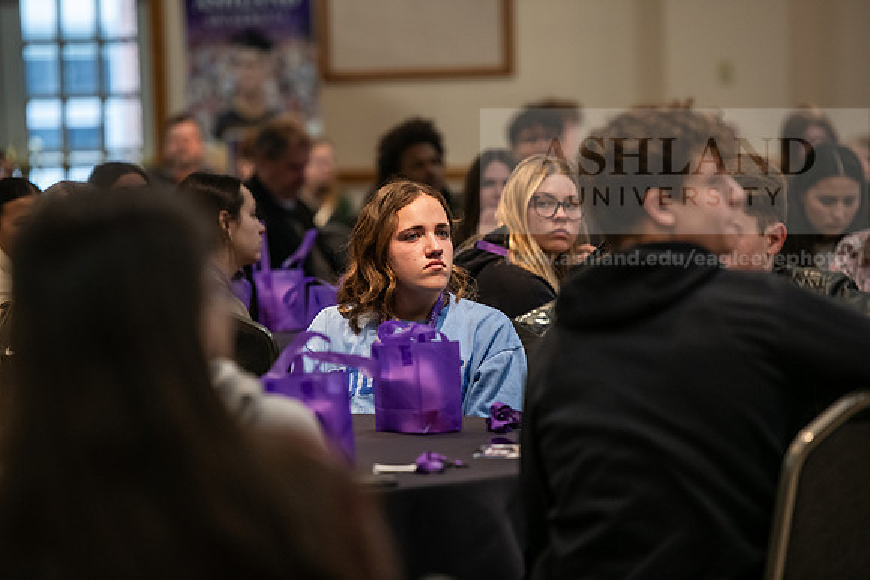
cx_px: 435
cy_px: 290
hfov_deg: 11.4
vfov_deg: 7.6
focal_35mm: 180
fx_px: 4351
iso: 1600
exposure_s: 1/250
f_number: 3.2
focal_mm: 180
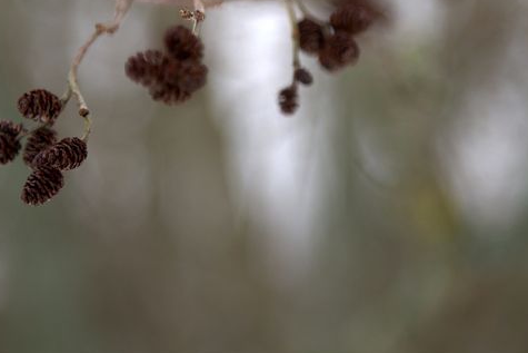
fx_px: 2890
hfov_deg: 10.4
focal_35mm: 197
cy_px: 24
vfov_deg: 7.0
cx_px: 260
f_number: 4
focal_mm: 105
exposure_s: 1/125
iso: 100
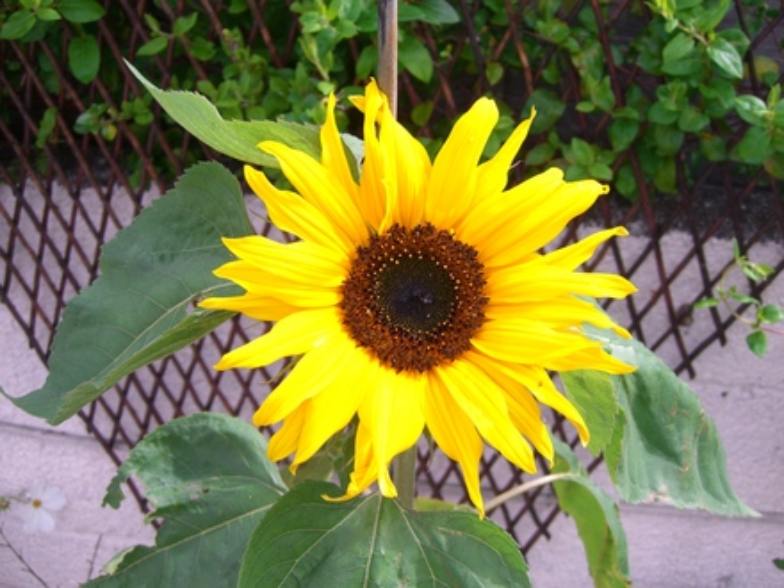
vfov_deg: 37.7
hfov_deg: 49.0
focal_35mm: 38
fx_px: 861
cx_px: 392
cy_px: 294
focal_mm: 7.9
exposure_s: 1/640
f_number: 2.8
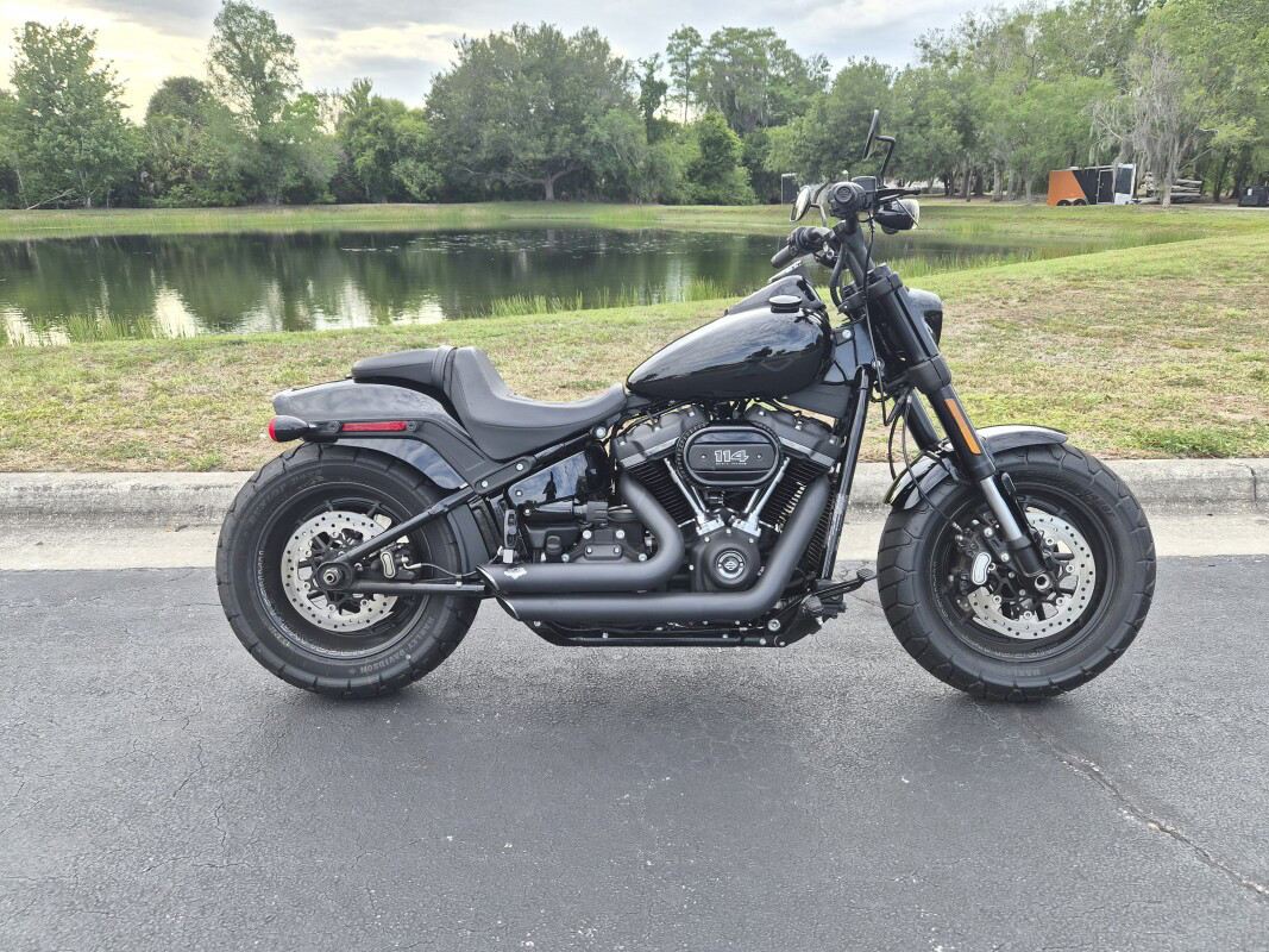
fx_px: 843
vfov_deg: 58.9
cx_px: 634
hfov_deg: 73.9
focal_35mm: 23
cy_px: 476
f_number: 1.8
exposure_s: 1/928
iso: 80
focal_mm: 5.4
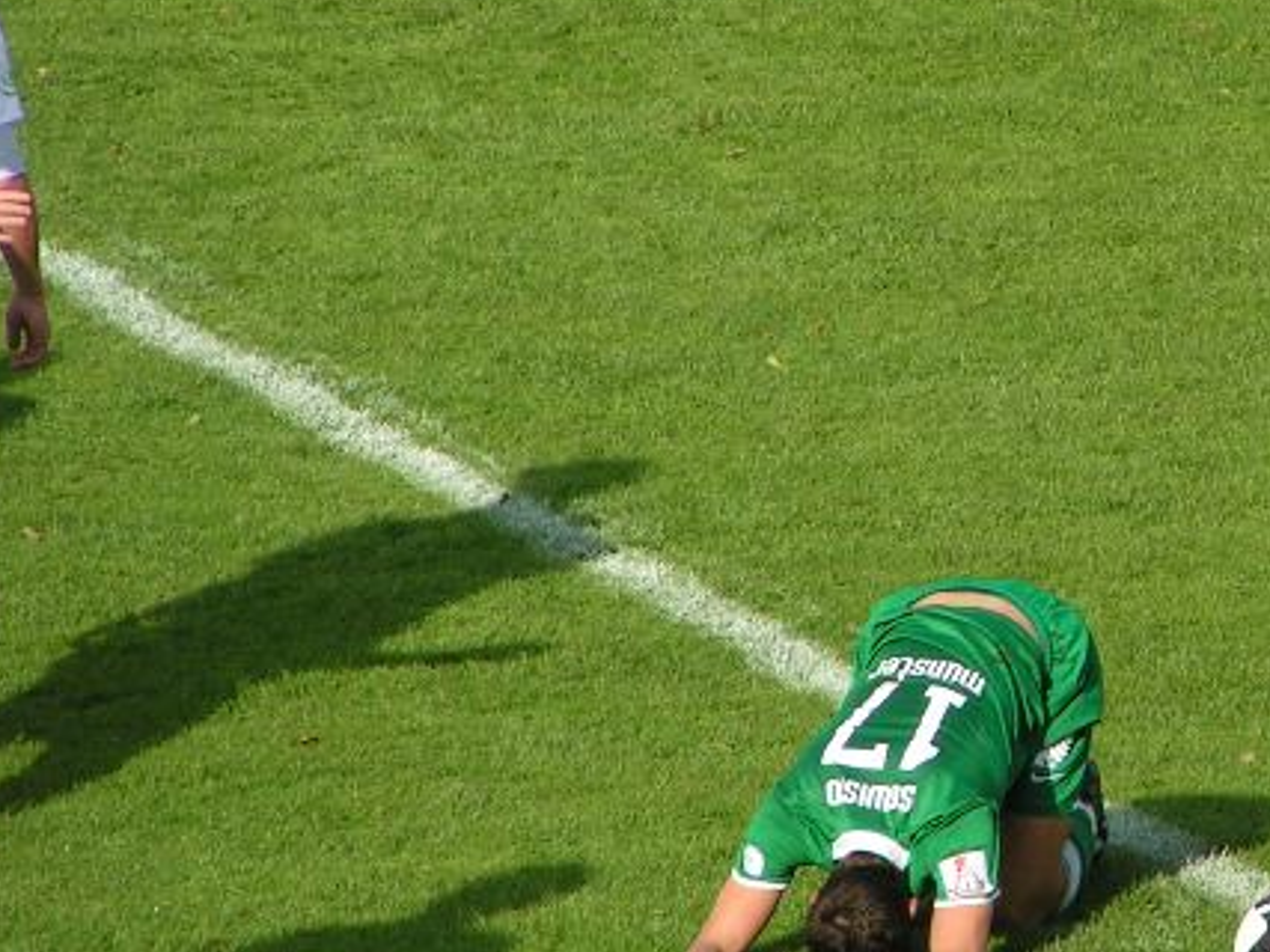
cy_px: 419
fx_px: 26115
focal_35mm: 712
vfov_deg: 2.1
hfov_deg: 2.8
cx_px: 1154
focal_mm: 58
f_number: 4.5
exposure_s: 1/500
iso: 50
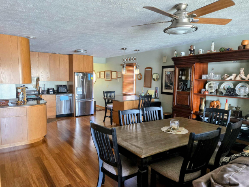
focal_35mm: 25
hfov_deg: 69.4
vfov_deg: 54.8
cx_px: 126
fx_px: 180
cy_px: 99
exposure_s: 1/60
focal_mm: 5.4
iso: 500
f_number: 1.8
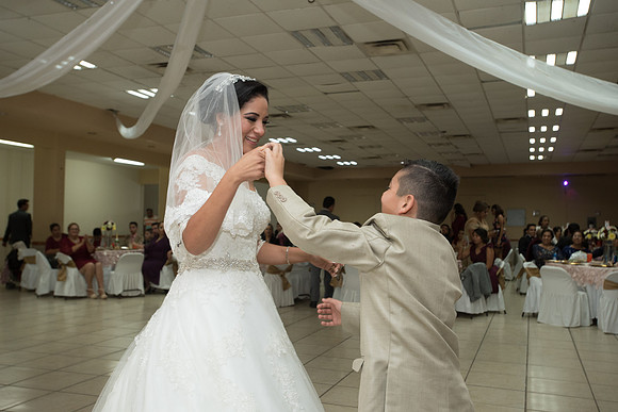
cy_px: 206
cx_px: 309
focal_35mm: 35
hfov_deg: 54.4
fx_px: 601
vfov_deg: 37.9
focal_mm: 35
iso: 1600
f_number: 3.5
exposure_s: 1/100
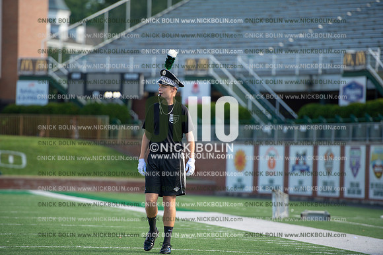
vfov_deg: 6.9
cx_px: 192
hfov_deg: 10.3
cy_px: 128
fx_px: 2126
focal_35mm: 200
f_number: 2.8
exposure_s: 1/1000
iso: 160
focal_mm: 200
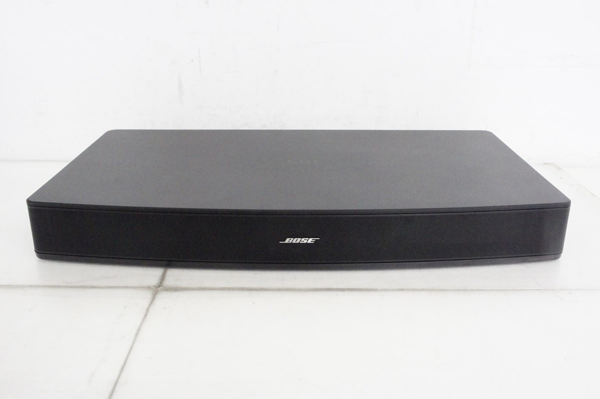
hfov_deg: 55.1
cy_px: 200
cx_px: 300
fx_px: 575
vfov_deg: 38.3
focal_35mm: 34
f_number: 10
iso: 6400
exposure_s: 1/40
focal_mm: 23
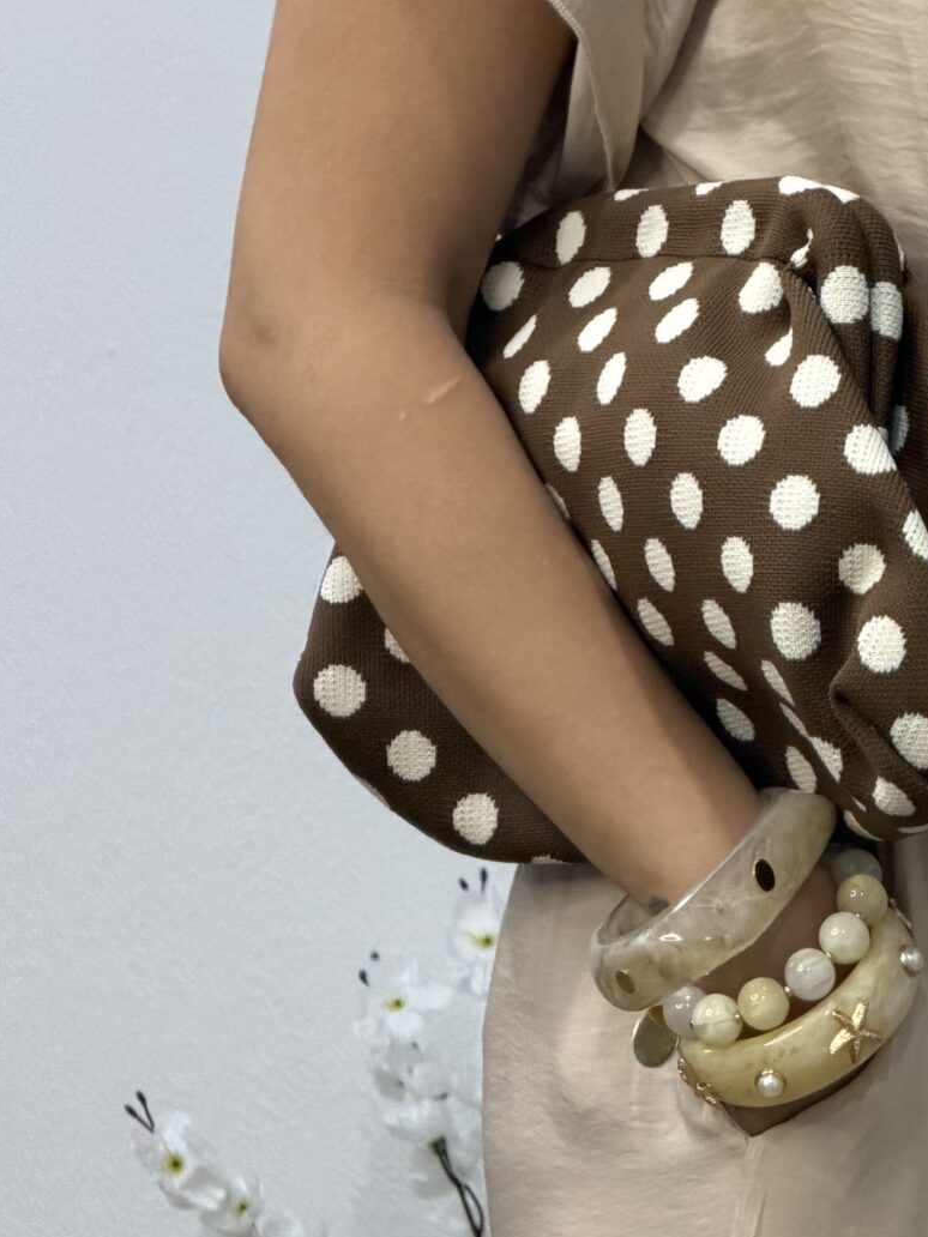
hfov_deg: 6.0
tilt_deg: -23.3
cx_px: 994
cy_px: 1207
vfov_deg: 7.9
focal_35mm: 248
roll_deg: +1.4
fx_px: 8865
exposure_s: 1/100
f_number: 2.8
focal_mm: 16.89
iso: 320
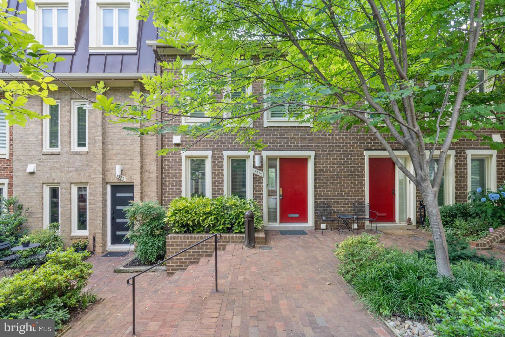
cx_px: 252
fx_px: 252
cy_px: 168
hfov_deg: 90.0
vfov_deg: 67.4
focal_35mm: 18
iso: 200
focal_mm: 18
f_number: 8
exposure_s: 1/40
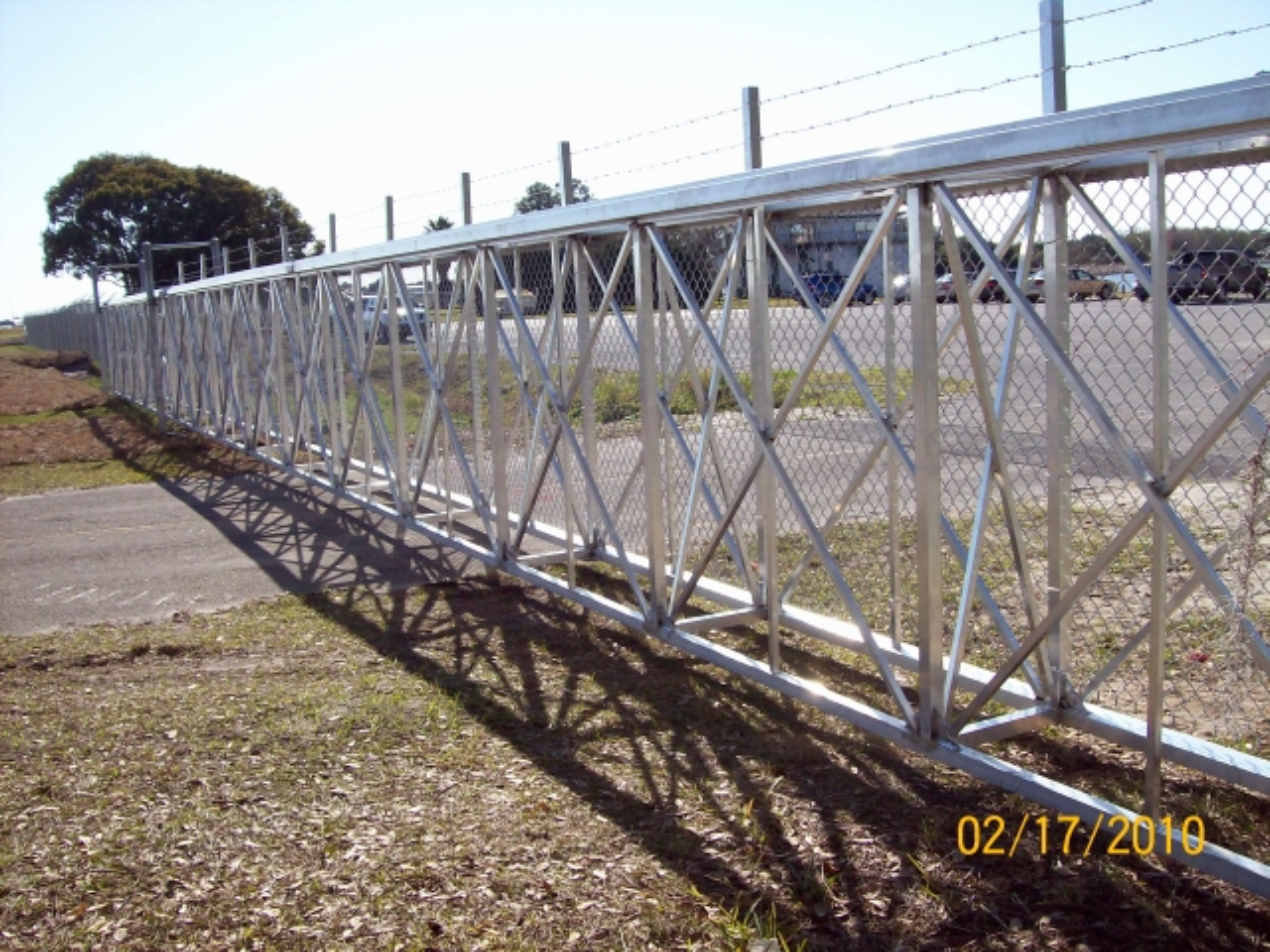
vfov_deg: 39.7
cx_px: 635
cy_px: 476
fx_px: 1321
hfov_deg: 51.4
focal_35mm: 36
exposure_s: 1/666
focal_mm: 6
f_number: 4.8
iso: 80
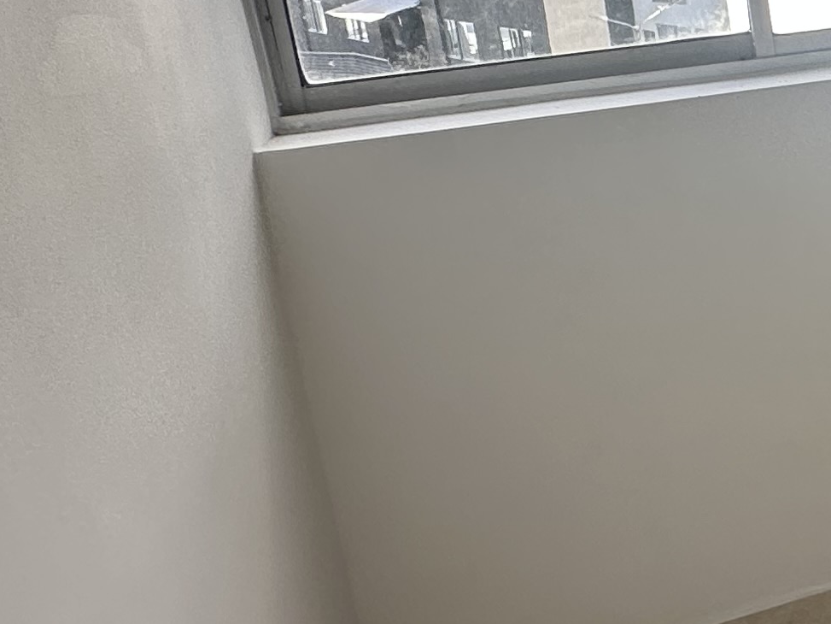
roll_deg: +1.5
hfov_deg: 23.3
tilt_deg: -8.8
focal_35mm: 58
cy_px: 67
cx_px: 1378
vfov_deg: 24.5
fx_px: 1393
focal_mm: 2.22
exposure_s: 1/226
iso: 40
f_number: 2.2
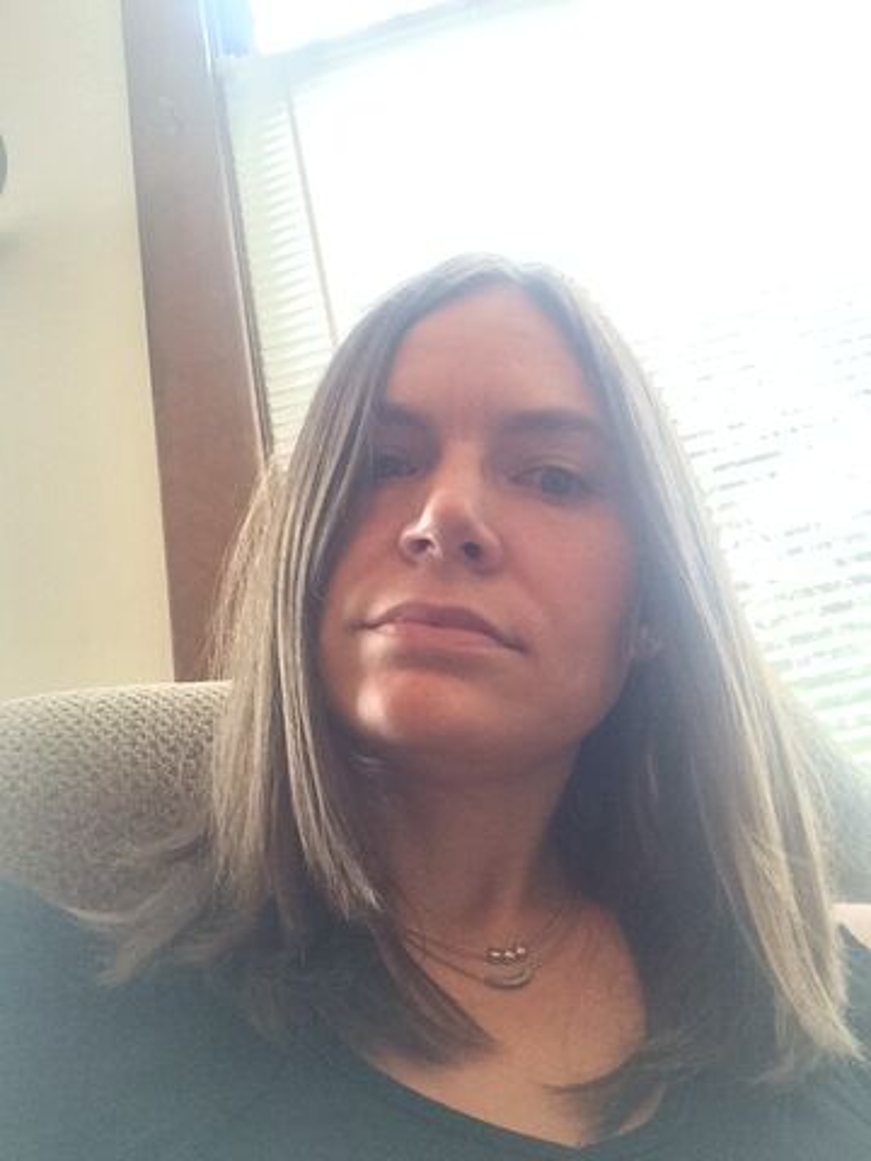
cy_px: 580
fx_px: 1040
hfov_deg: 45.4
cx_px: 436
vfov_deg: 58.4
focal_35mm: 31
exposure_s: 1/30
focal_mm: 2.15
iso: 200
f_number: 2.4
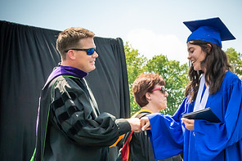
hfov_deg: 18.3
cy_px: 174
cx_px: 125
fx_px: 752
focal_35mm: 112
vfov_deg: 12.0
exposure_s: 1/800
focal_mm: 24
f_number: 7.1
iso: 200
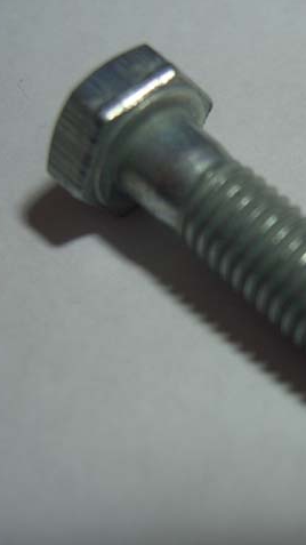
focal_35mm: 57
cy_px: 272
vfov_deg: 36.6
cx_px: 264
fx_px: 823
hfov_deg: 20.7
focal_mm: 8
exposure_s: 1/80
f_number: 2.8
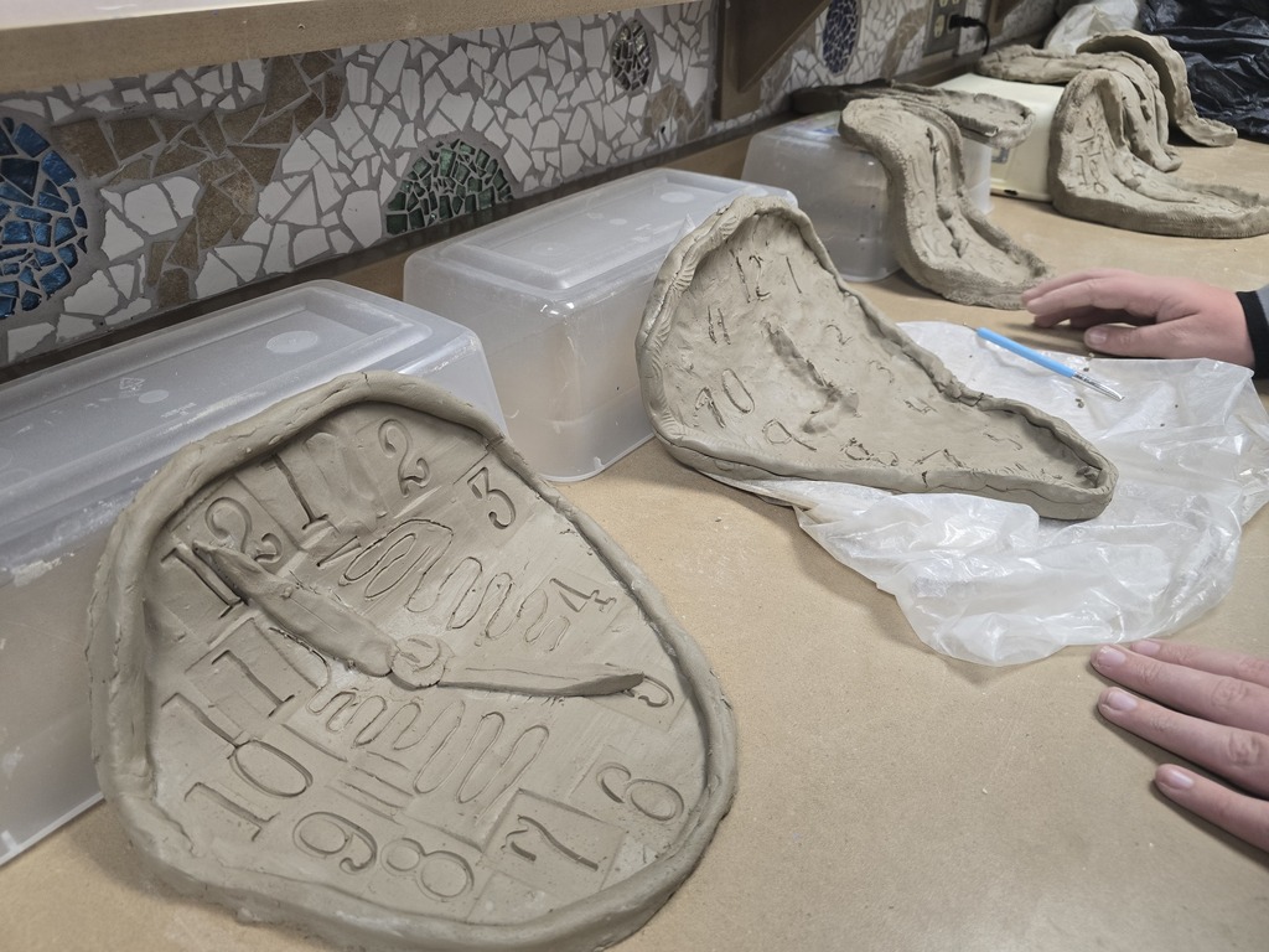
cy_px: 476
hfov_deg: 73.9
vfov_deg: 58.9
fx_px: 843
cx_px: 634
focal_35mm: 23
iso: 200
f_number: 1.7
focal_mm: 6.3
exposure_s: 1/120
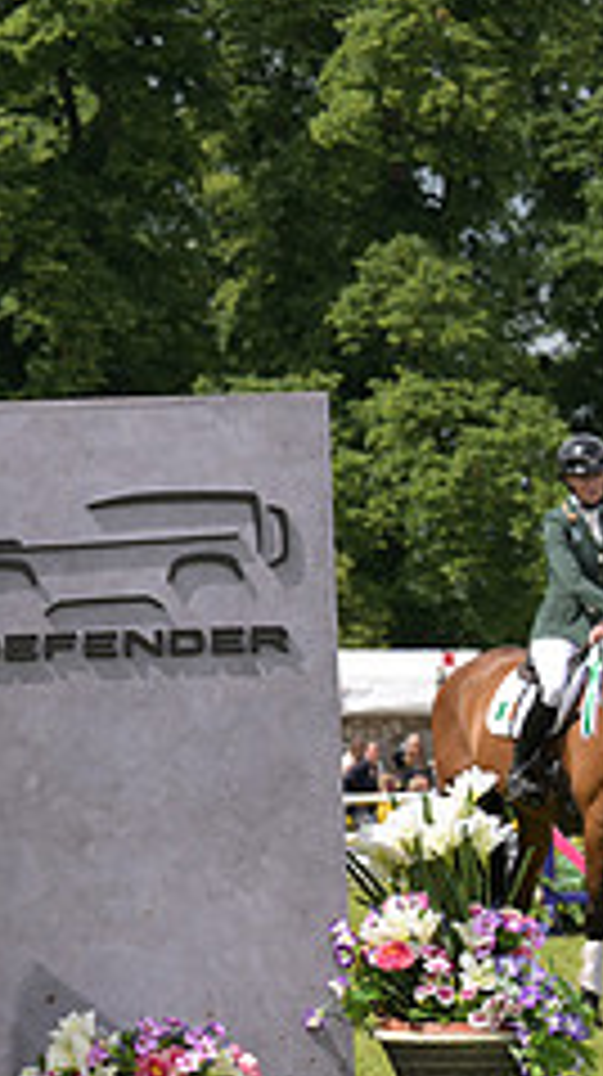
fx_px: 5585
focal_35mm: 196
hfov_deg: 6.0
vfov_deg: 11.0
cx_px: -688
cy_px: 628
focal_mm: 77
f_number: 5.6
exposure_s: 1/1250
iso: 250
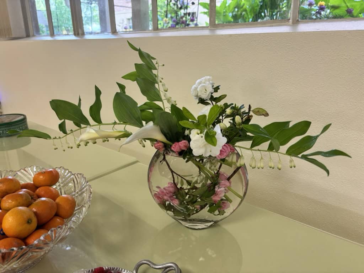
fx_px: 273
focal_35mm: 26
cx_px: 182
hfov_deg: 67.3
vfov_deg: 53.1
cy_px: 136
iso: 100
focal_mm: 6
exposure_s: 1/120
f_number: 1.6
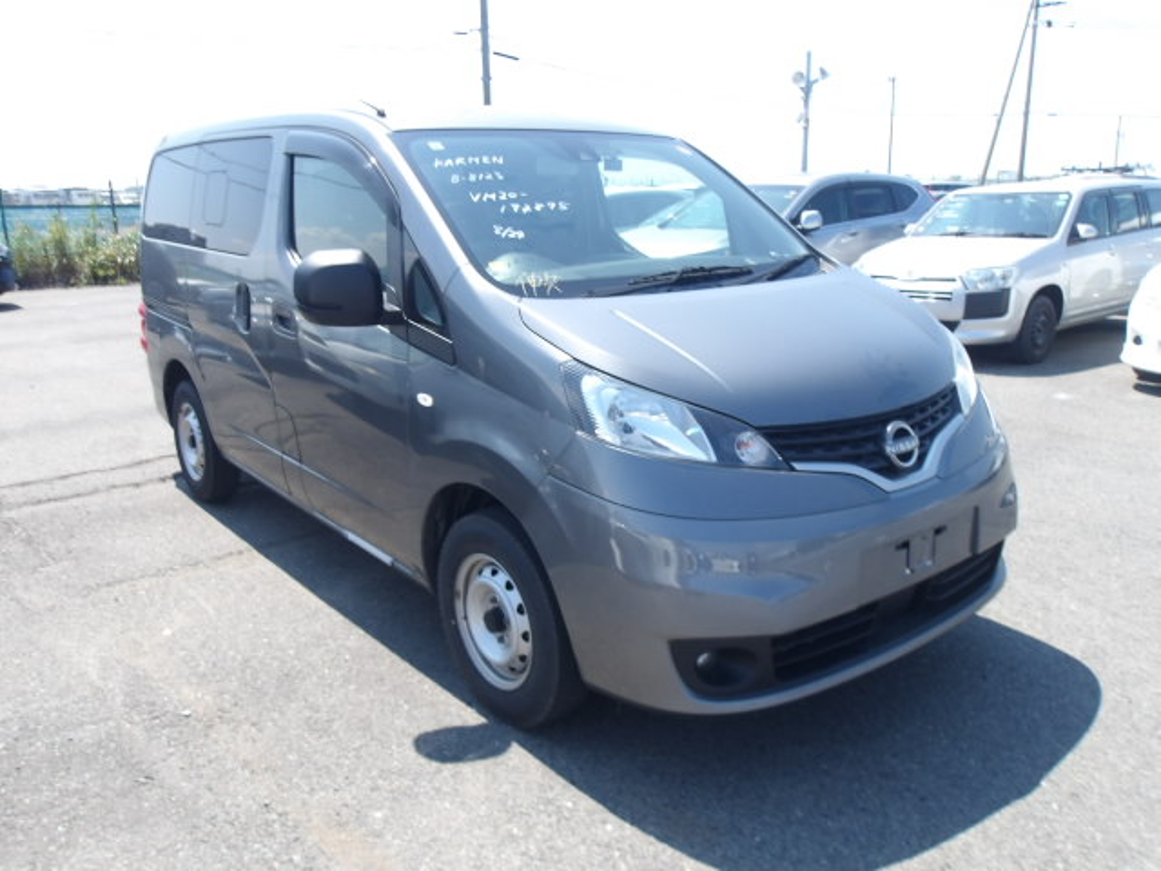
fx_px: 906
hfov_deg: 65.3
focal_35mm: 27
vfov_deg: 51.4
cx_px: 580
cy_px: 436
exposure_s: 1/60
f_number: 10.4
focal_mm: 4.9
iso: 130
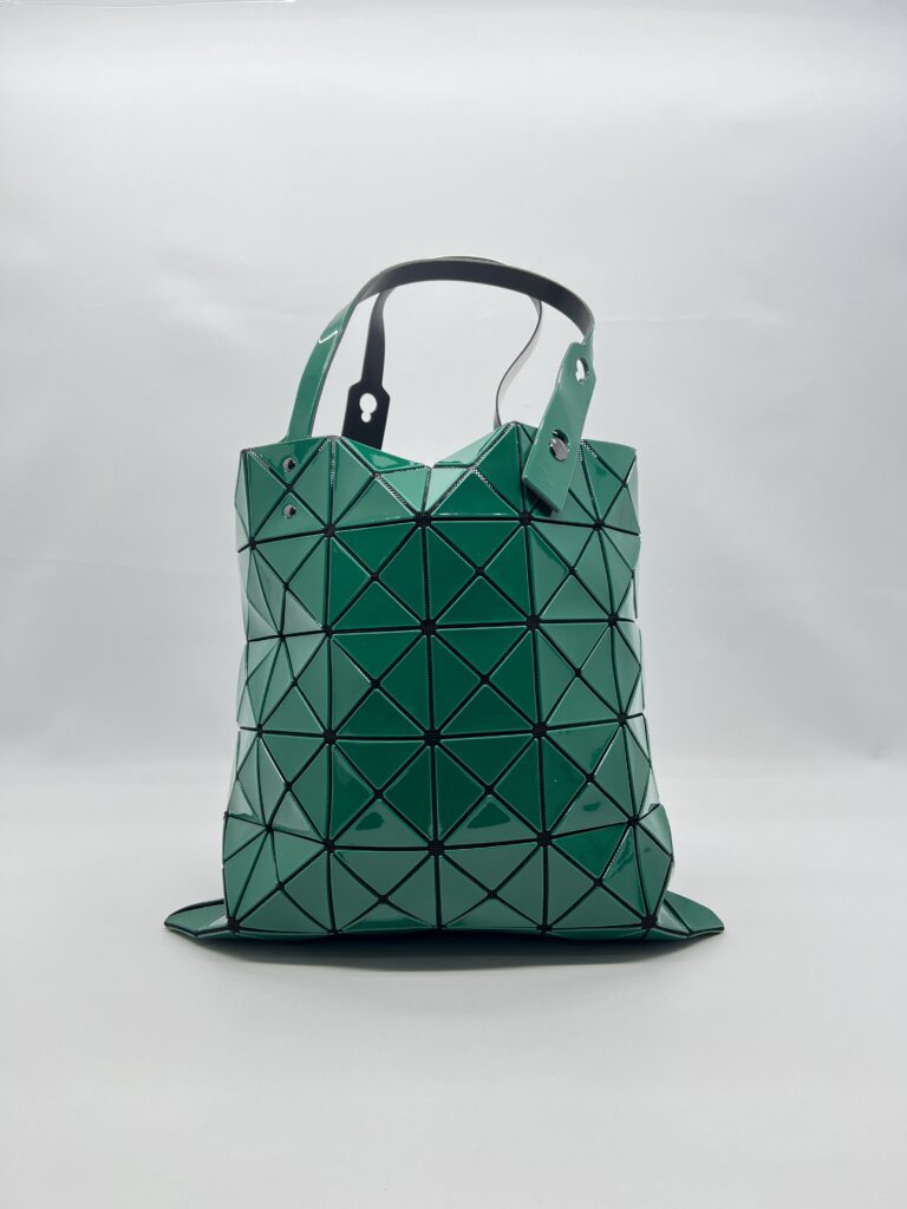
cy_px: 604
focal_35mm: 26
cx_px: 454
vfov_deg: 67.3
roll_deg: -0.2
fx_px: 908
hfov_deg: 53.1
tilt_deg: -3.5
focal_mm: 5.7
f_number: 1.5
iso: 32
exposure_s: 1/111
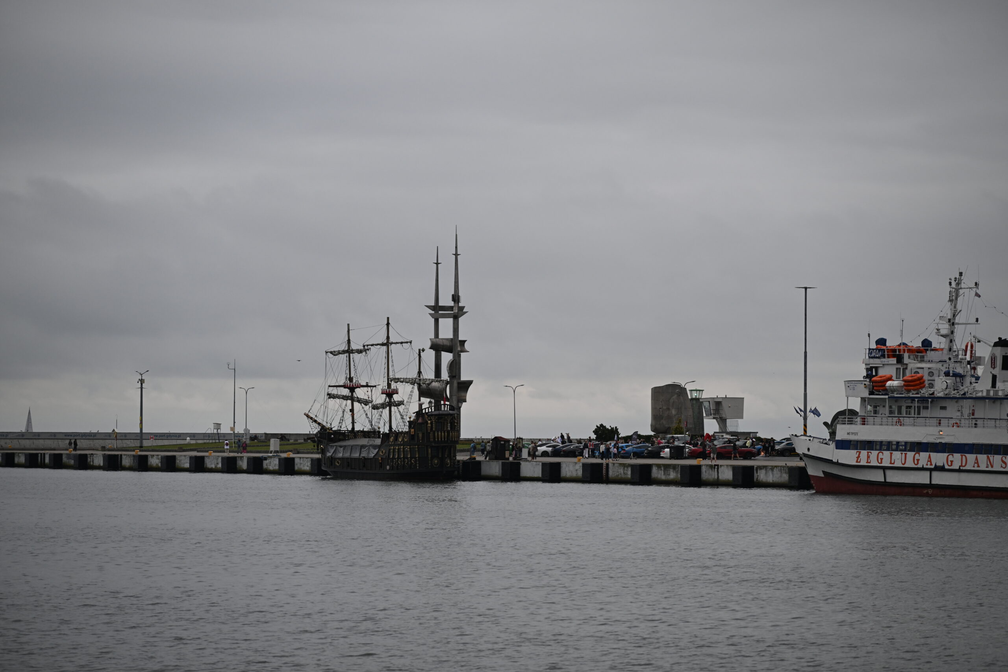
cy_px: 336
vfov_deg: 11.4
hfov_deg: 17.1
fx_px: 3360
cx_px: 504
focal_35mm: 120
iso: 400
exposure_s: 1/640
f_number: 4
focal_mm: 120
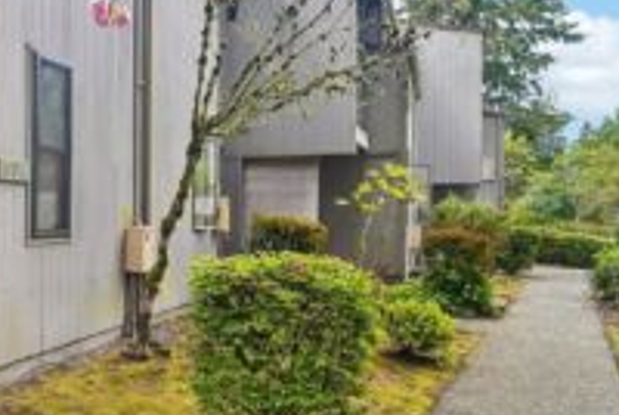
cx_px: 34
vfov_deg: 41.2
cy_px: 221
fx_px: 551
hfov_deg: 50.2
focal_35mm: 32
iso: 1600
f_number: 8
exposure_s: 1/100
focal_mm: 16
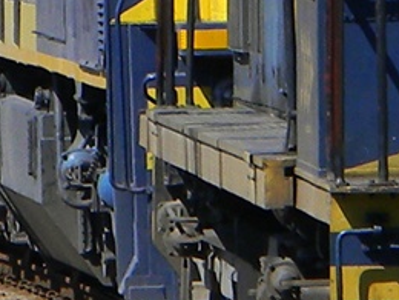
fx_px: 10501
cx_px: -32
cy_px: -197
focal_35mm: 911
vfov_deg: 1.6
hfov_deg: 2.2
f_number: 5
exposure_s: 1/508
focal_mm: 26.8
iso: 80
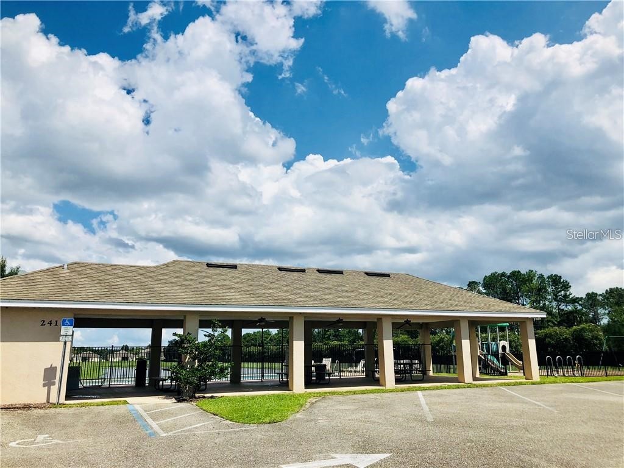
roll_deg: +0.4
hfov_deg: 63.4
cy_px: 234
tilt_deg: +13.2
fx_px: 505
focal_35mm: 28
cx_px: 312
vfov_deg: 49.7
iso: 20
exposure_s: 1/4367
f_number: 1.8
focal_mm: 3.99
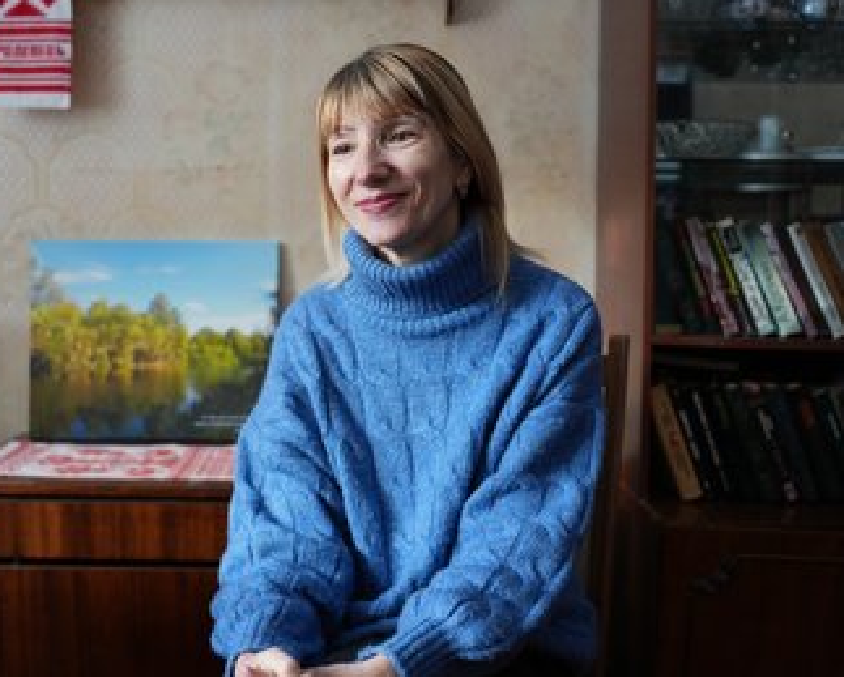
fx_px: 900
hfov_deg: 50.1
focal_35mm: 36
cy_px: 338
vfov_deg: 41.2
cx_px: 363
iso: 1250
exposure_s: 1/200
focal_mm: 31
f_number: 2.8
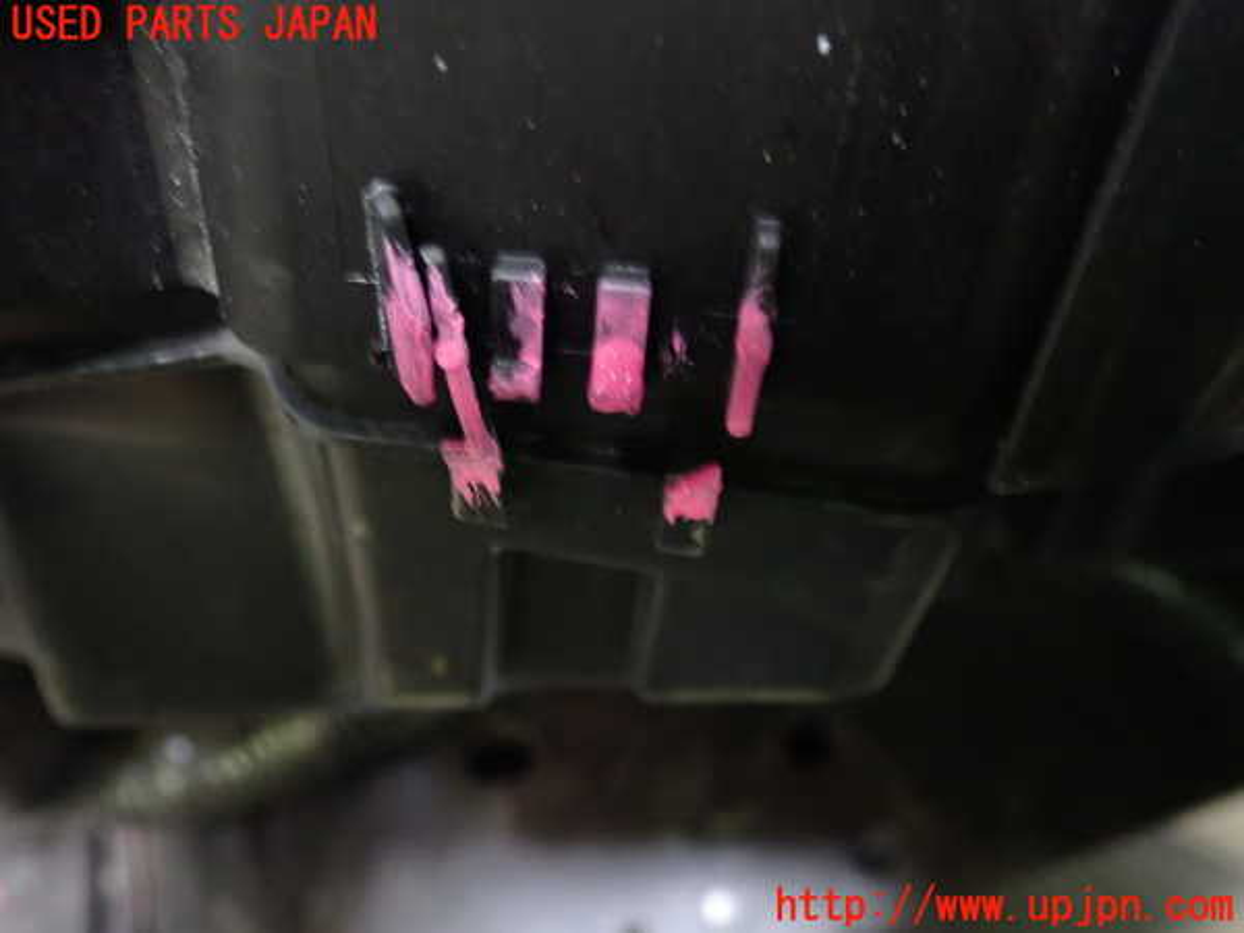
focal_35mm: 36
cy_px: 466
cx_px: 622
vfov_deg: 39.7
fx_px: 1294
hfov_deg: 51.4
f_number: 2.5
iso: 800
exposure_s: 1/10
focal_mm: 6.37
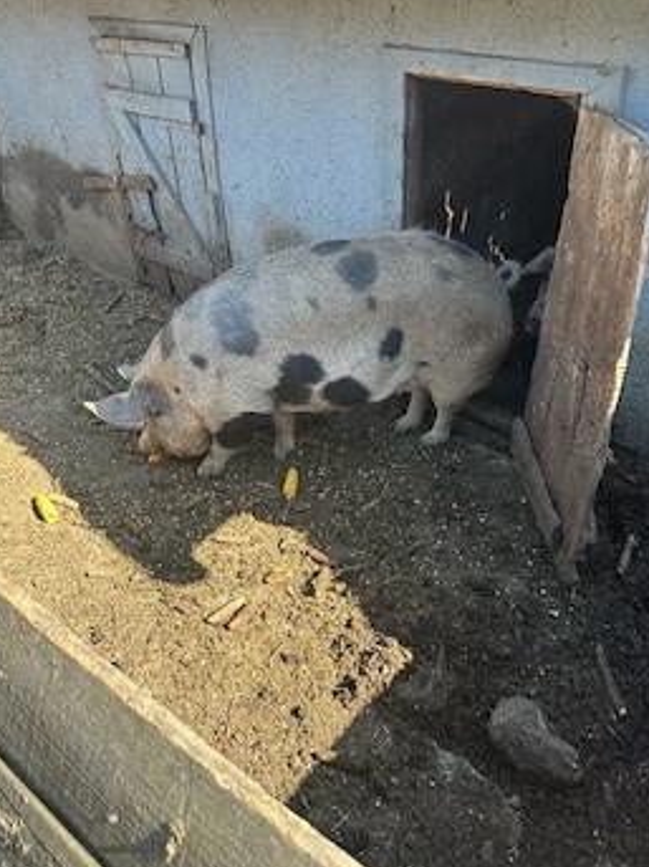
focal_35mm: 28
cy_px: 382
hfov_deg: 49.7
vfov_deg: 63.3
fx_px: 700
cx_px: 326
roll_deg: +0.9
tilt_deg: -33.5
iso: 80
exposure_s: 1/482
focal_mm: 6.86
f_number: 1.78
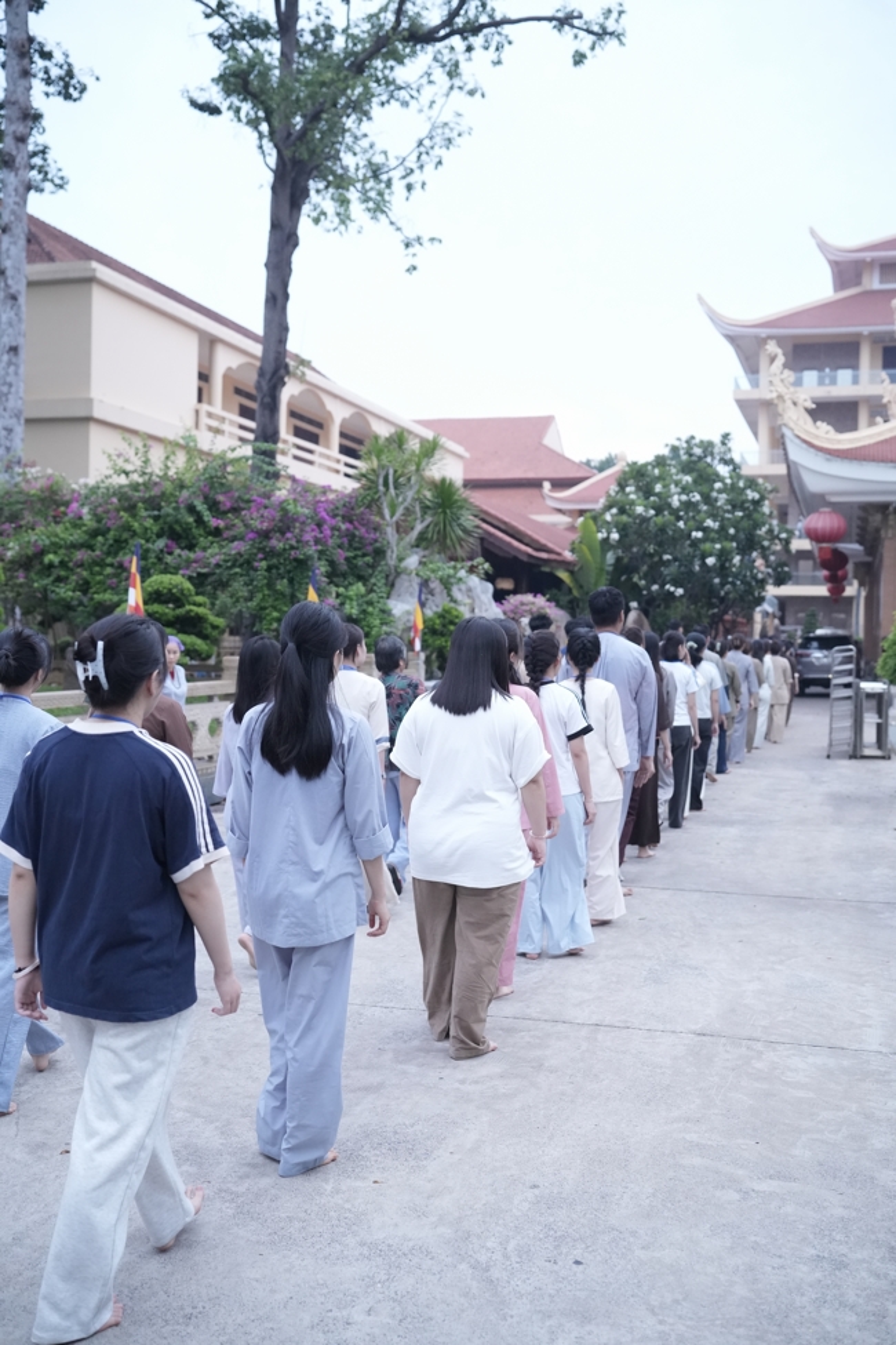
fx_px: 1344
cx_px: 448
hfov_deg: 36.9
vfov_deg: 53.1
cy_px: 672
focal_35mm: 36
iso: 4000
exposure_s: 1/400
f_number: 2.8
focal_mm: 36
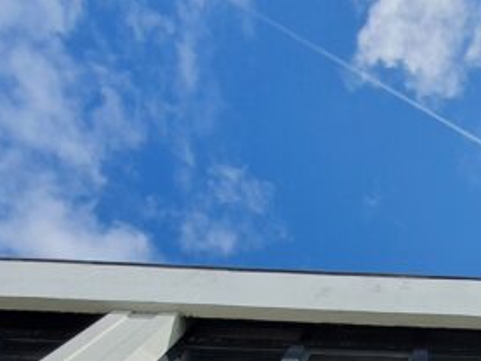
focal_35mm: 48
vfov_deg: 25.1
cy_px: 498
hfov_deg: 37.0
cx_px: 436
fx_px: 667
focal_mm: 1.8
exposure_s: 1/1284
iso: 50
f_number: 2.2
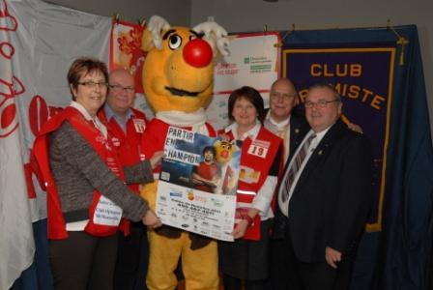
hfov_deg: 53.1
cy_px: 145
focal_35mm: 36
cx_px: 216
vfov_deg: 37.0
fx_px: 434
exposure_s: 1/160
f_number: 6.3
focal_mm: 24
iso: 640
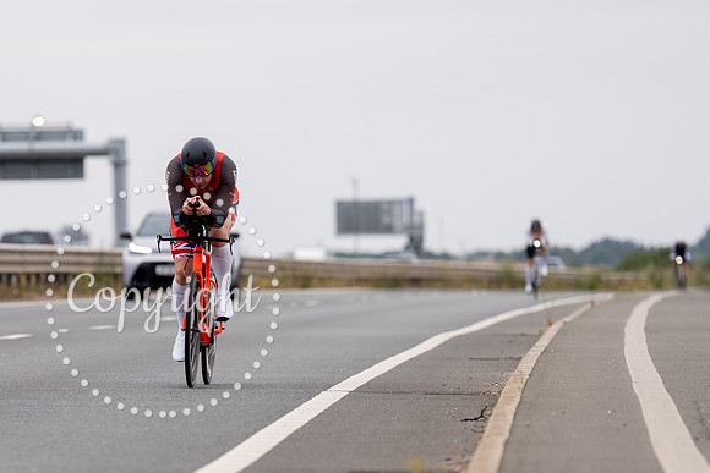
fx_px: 6569
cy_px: 396
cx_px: 169
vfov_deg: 4.1
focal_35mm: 333
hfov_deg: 6.2
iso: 100
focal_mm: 176
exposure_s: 1/800
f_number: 3.2
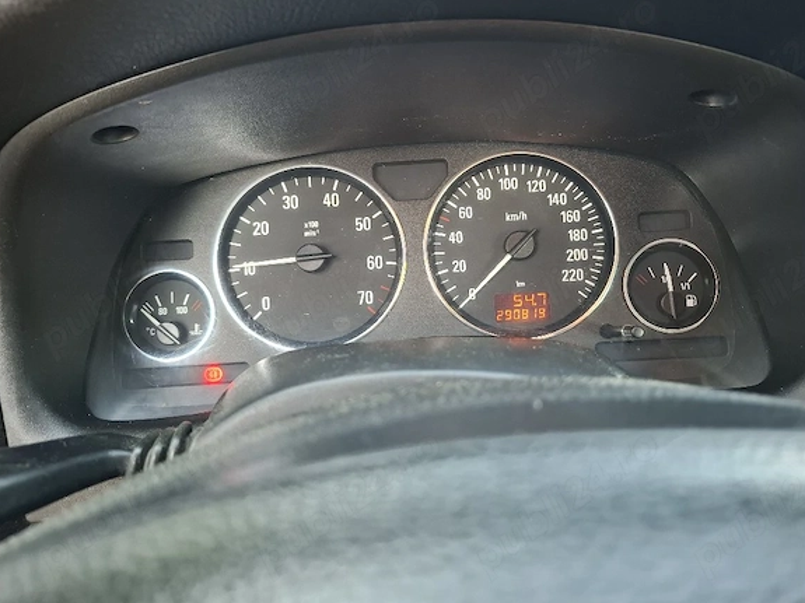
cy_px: 291
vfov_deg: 56.8
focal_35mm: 24
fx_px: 558
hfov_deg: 71.6
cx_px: 405
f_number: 1.8
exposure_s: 1/33
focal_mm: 5.54
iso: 320
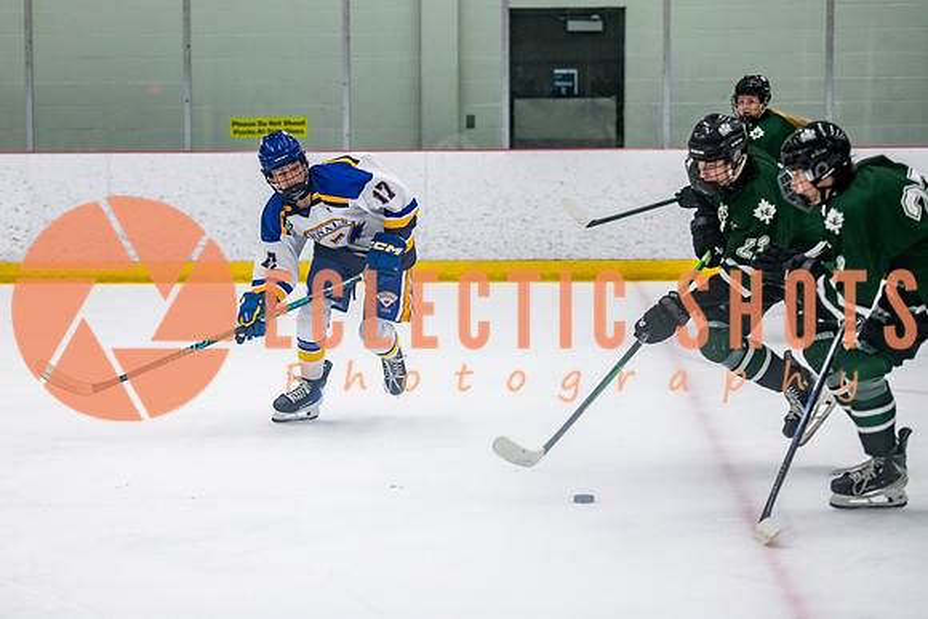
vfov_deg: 10.4
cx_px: 365
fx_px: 3401
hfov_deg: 15.5
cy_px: 309
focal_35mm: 132
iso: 2000
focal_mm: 105
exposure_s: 1/640
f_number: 3.2
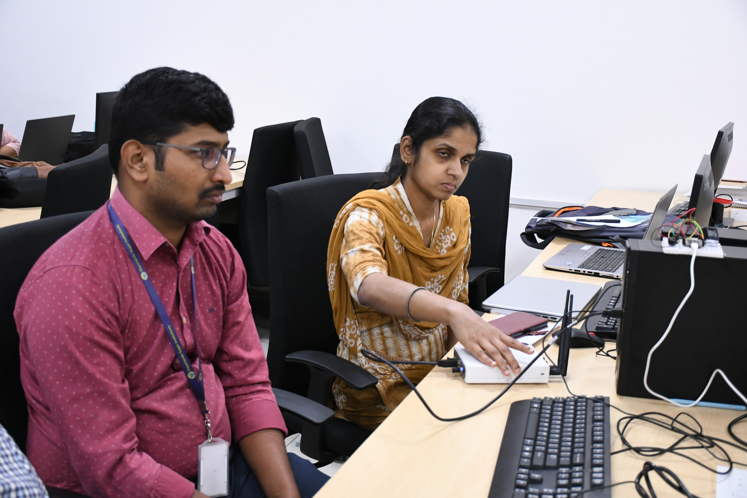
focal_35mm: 48
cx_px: 374
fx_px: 996
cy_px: 249
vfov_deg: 28.1
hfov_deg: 41.1
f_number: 4
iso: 2500
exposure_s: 1/125
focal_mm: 32
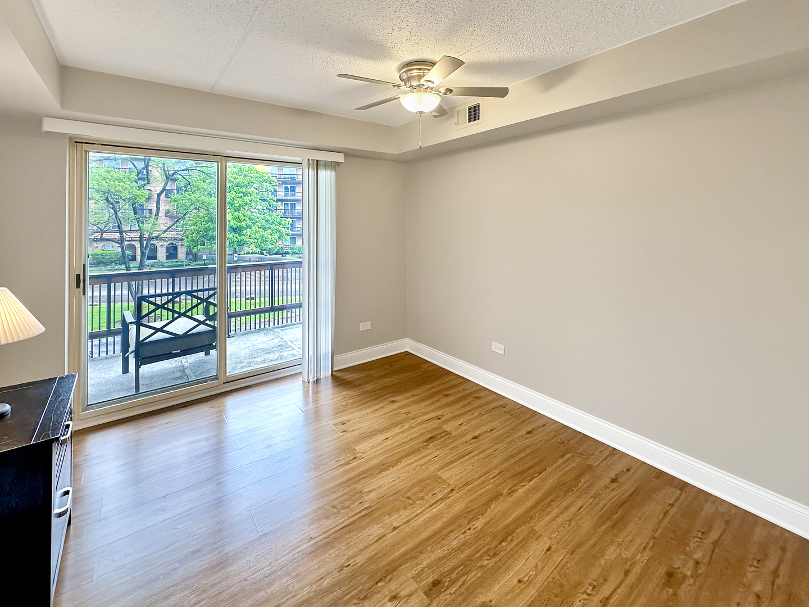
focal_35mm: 14
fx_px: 327
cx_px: 404
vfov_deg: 85.7
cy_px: 304
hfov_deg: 102.1
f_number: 2.2
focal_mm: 2.22
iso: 160
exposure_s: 1/120
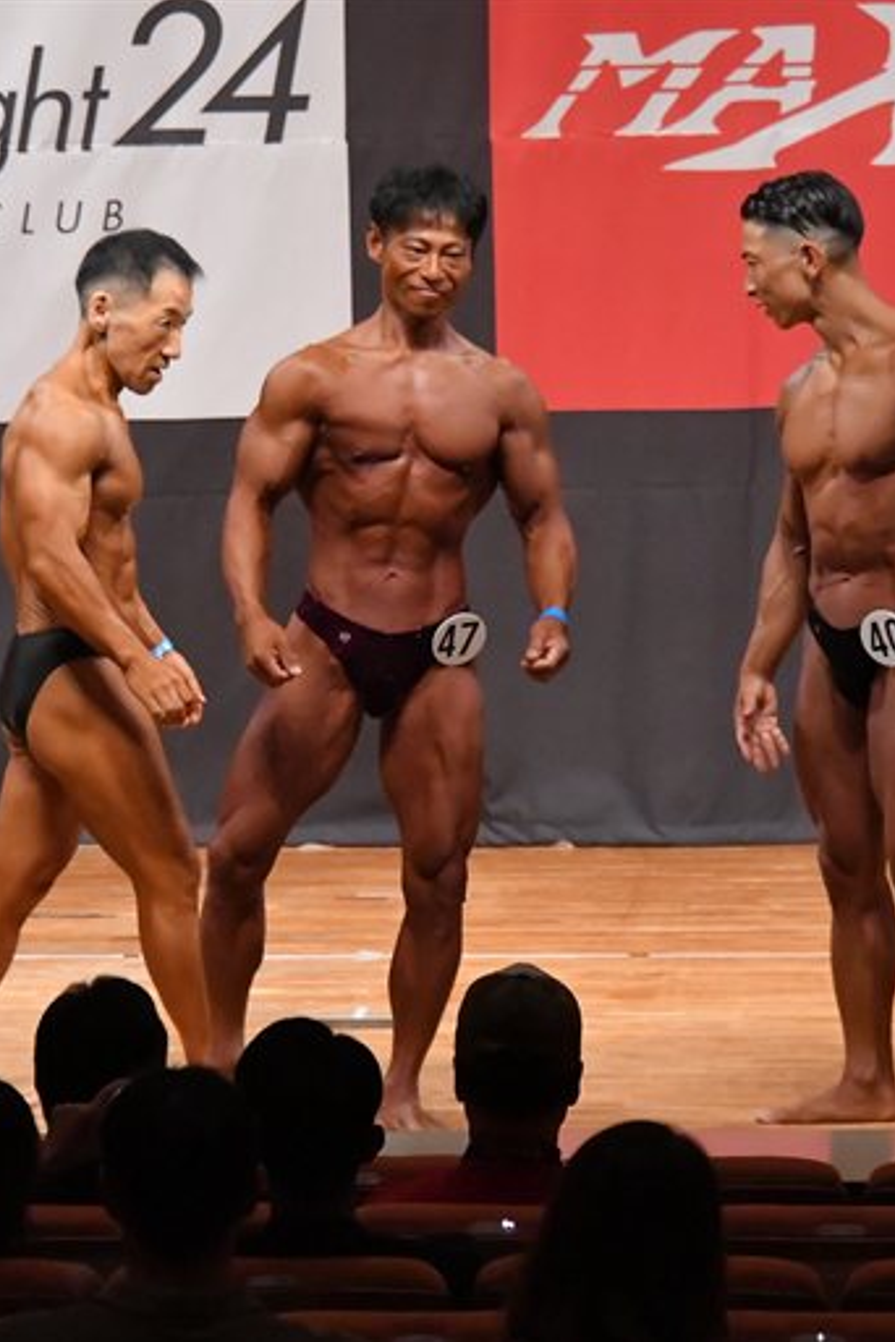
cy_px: 672
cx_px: 339
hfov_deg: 4.5
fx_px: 11373
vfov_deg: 6.8
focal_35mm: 305
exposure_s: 1/400
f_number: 5.6
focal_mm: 135
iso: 9000
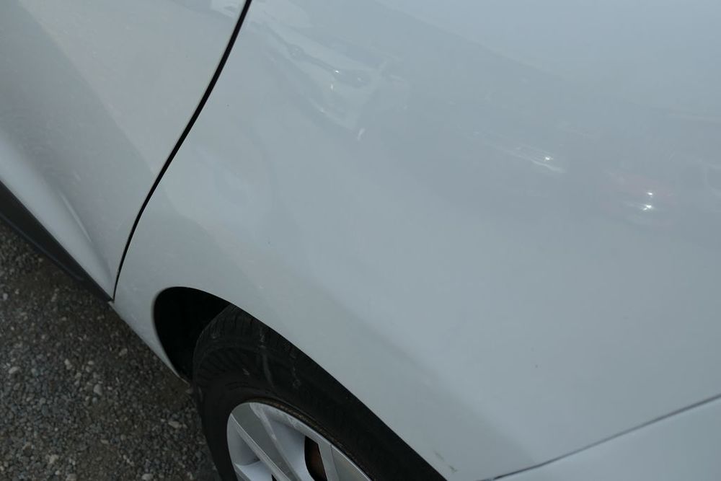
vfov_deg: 37.9
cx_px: 360
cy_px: 240
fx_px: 701
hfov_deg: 54.4
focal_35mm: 35
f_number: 3.1
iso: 125
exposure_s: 1/1600
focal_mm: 12.9
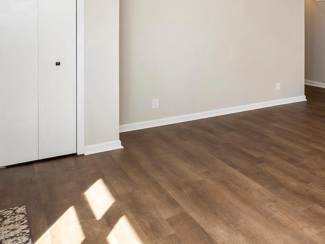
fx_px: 376
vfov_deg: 34.4
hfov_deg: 37.0
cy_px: 35
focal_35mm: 40
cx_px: 381
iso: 360
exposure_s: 1/60
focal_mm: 14
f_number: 4
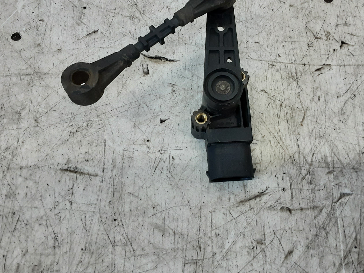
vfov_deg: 40.6
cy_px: 115
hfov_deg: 52.5
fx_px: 368
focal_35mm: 35
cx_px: 203
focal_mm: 2.91
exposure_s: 1/50
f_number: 1.9
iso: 125
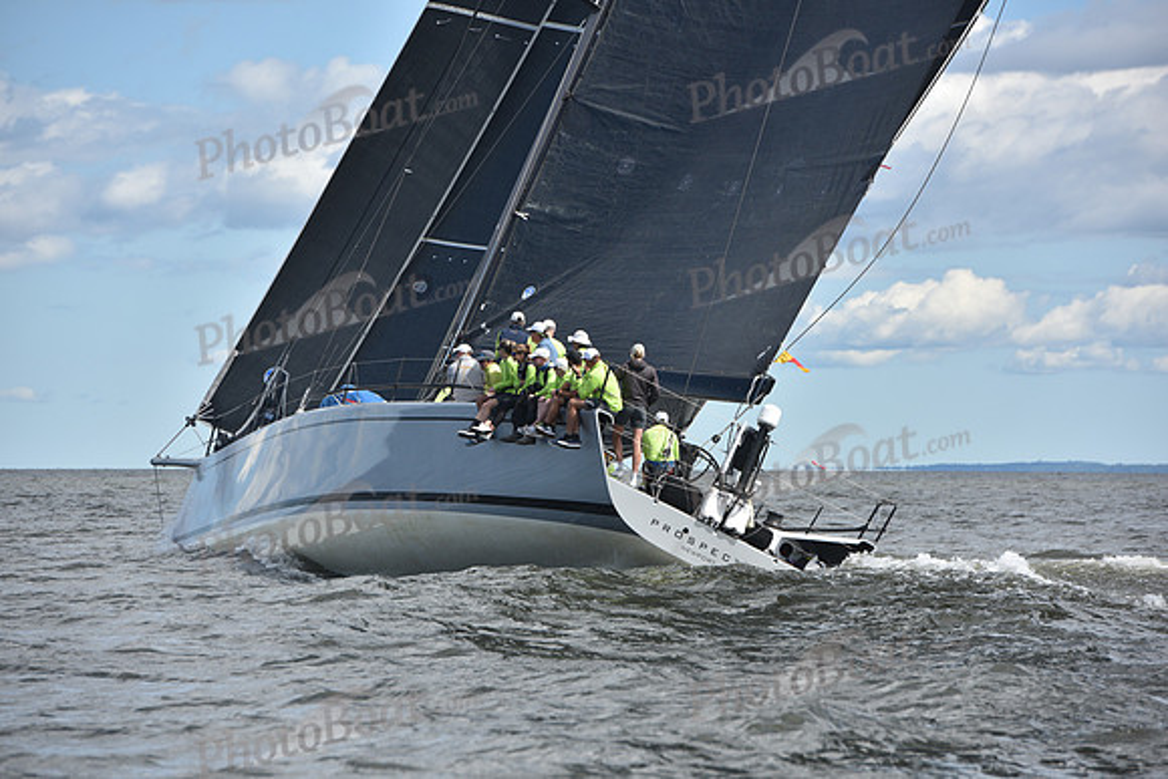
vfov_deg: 6.9
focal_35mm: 200
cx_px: 584
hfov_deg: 10.3
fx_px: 6490
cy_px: 390
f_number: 7.1
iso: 250
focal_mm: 200
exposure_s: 1/1000
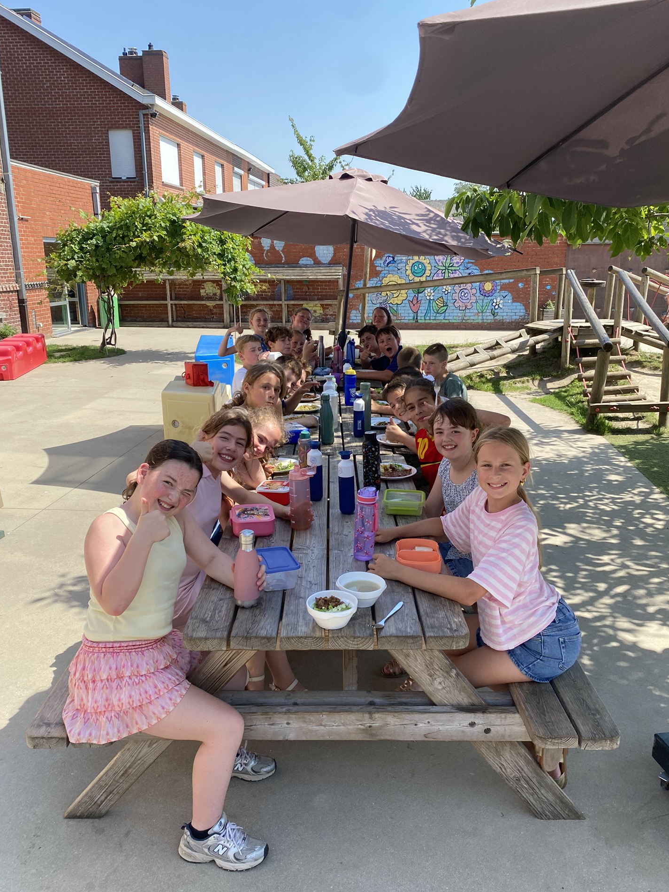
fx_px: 722
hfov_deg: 49.7
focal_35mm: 28
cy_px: 457
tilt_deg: -13.2
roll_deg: +0.4
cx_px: 342
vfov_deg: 63.4
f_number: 1.8
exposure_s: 1/1429
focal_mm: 4.25
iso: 32
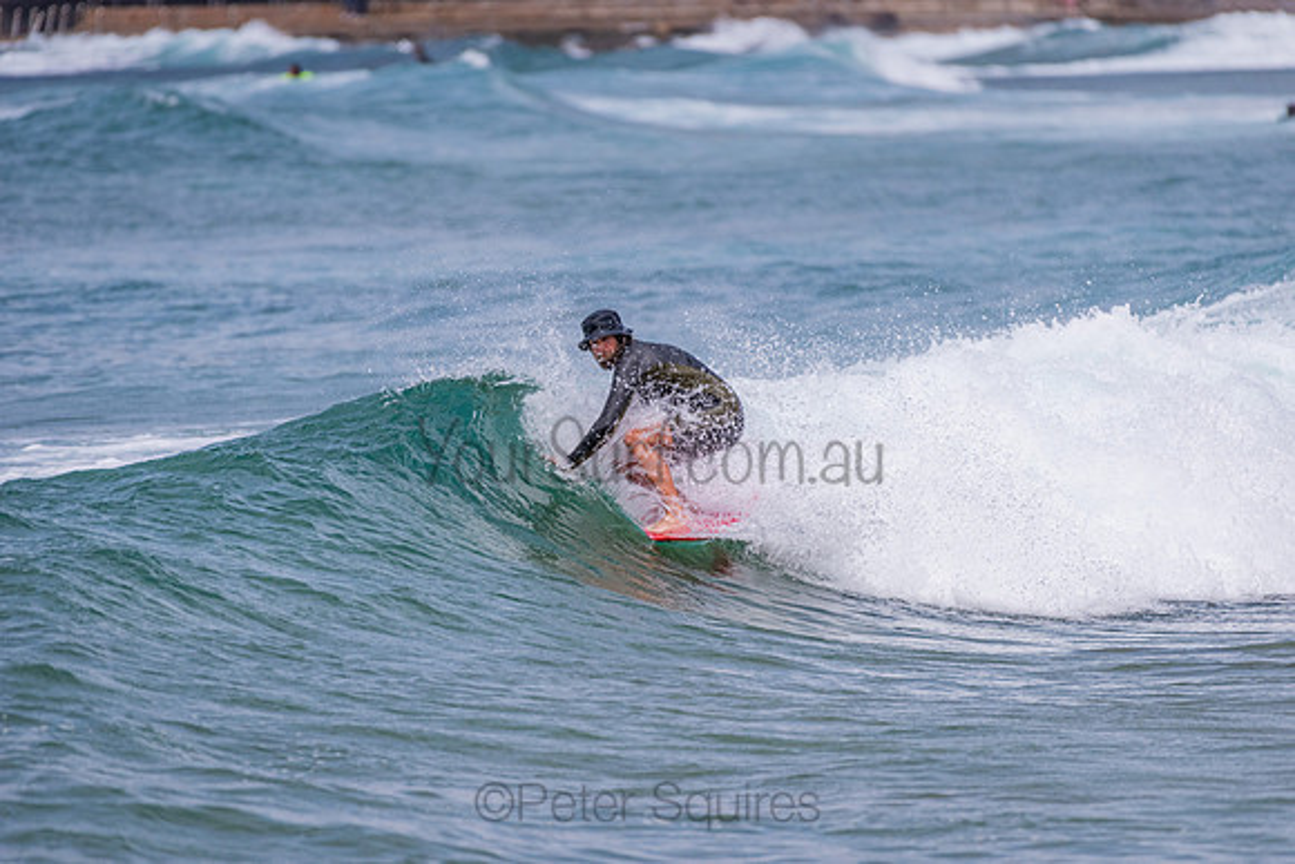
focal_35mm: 500
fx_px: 17989
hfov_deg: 4.1
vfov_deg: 2.8
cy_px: 432
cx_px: 648
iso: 500
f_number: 5.6
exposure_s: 1/1250
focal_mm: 500
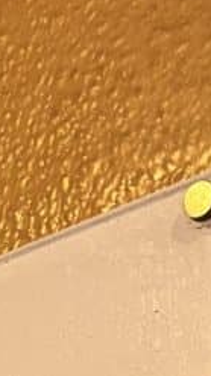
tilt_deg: +10.3
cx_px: -41
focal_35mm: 117
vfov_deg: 16.6
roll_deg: -0.4
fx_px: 1167
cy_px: 569
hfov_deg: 10.2
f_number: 1.5
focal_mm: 5.7
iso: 400
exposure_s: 1/33
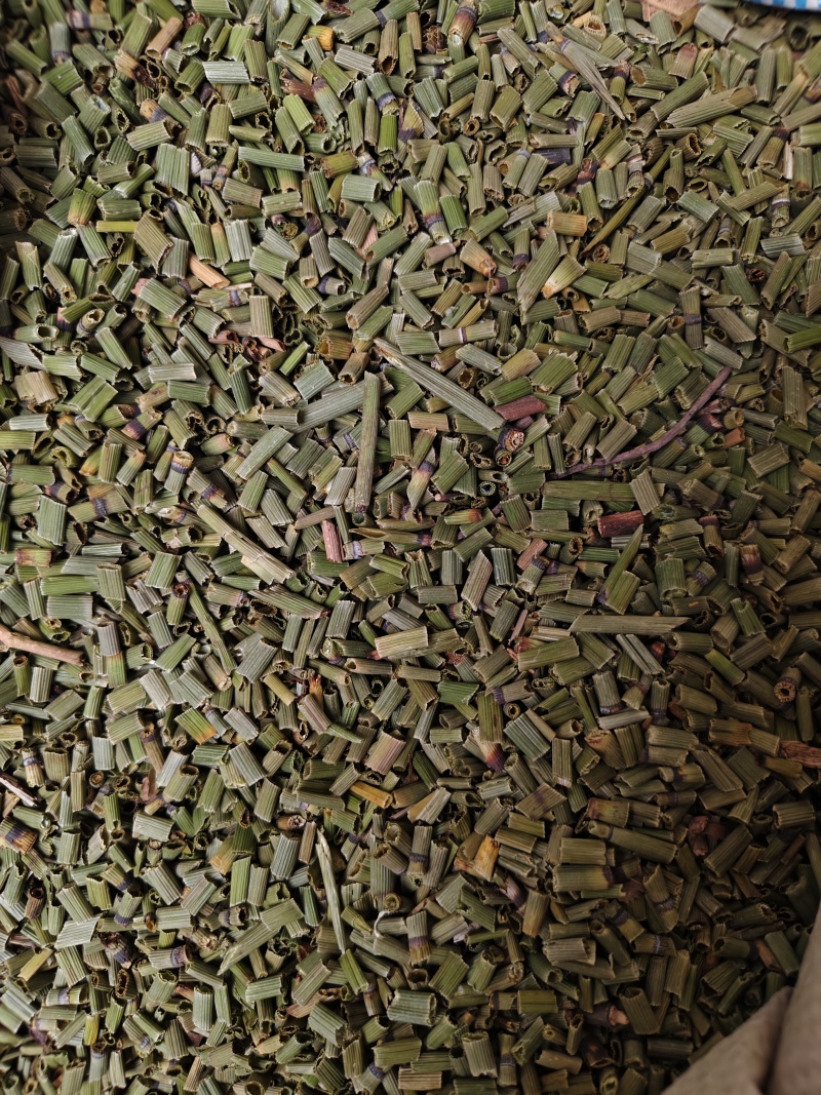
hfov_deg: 58.9
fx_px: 727
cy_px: 548
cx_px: 410
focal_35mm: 23
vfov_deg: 73.9
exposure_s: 1/50
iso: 882
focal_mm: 5.56
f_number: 1.88
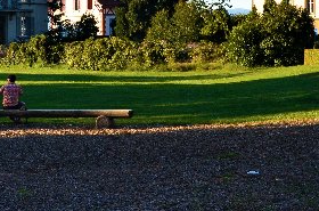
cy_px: 21
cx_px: -26
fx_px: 910
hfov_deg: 19.1
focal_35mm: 103
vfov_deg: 13.1
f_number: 9
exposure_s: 1/160
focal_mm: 24
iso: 400
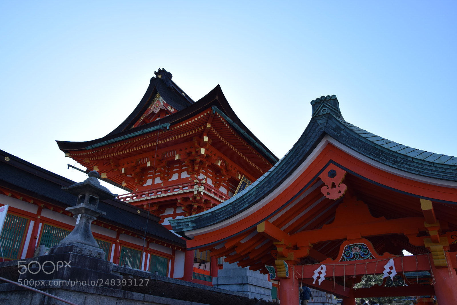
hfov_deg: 67.4
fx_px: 343
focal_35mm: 27
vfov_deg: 47.9
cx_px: 228
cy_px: 152
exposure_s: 1/320
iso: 200
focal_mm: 18
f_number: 9
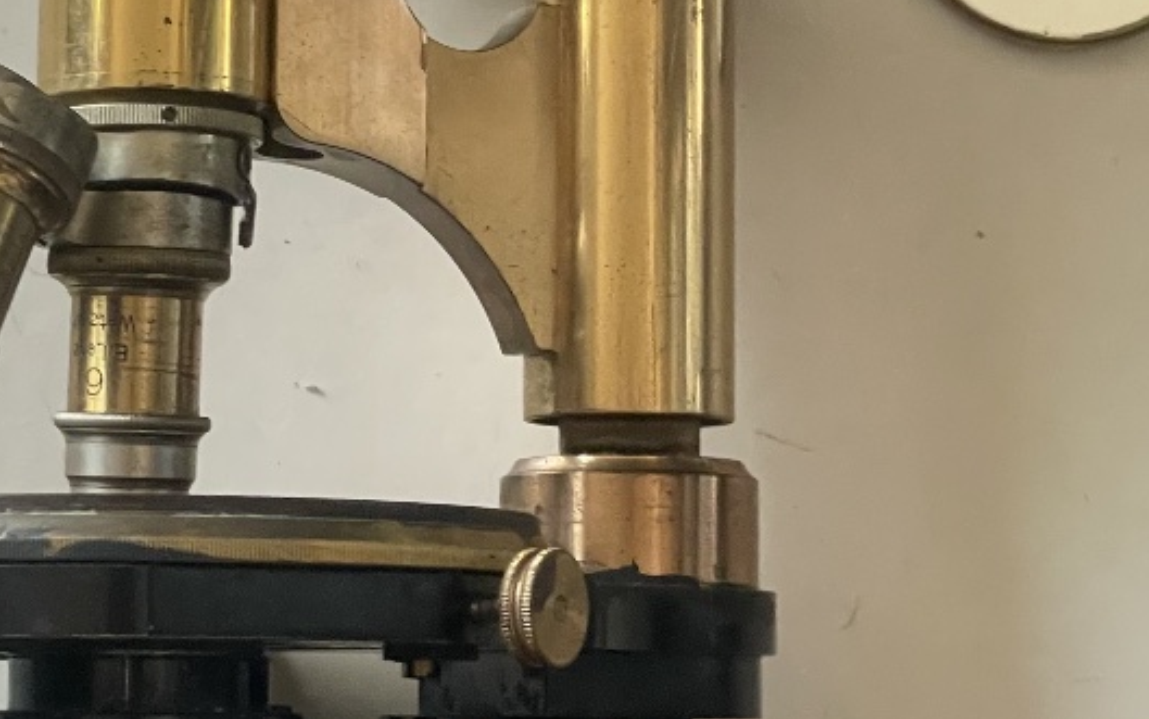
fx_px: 3915
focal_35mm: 125
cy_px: 143
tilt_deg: -85.3
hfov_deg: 16.7
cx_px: 374
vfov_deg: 10.5
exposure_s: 1/60
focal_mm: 6
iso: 400
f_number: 2
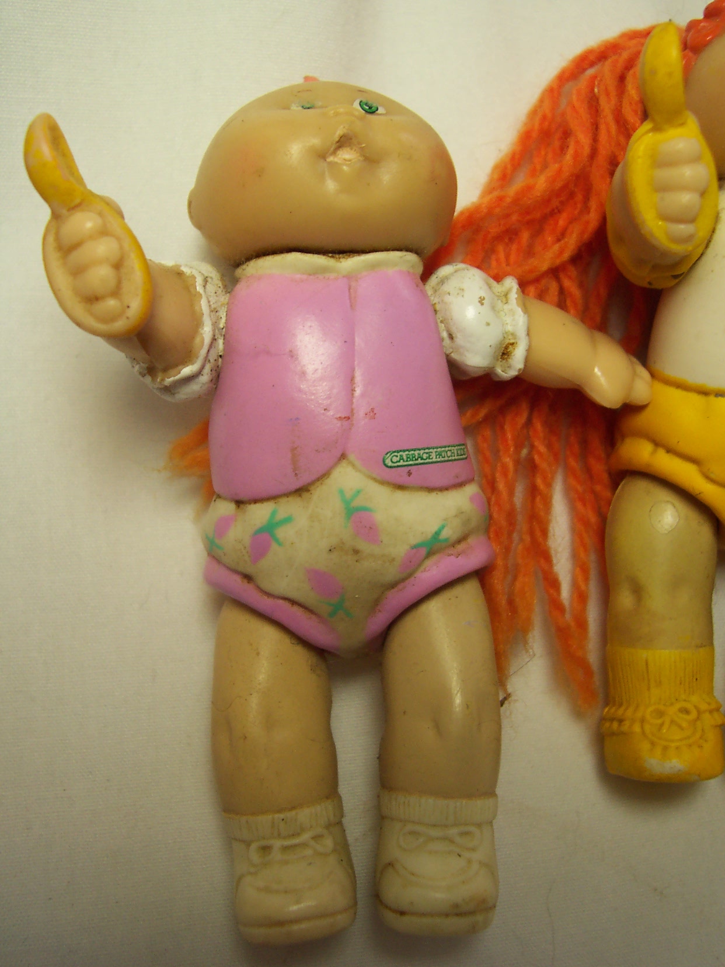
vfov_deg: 50.1
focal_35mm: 37
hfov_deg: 38.7
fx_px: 1033
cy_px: 484
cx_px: 362
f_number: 2.8
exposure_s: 1/60
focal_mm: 5.6
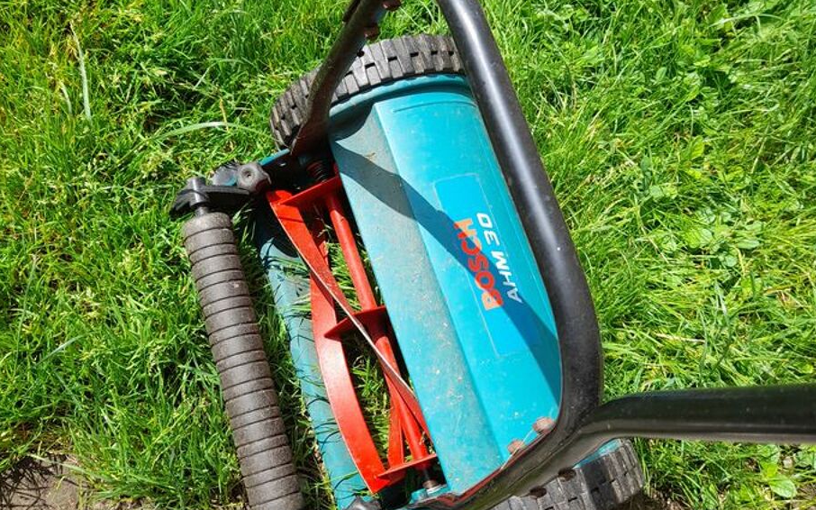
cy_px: 209
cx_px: 411
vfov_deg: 32.7
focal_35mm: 39
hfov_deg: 50.4
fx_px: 867
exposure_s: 1/390
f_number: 2
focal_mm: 4.6
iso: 20
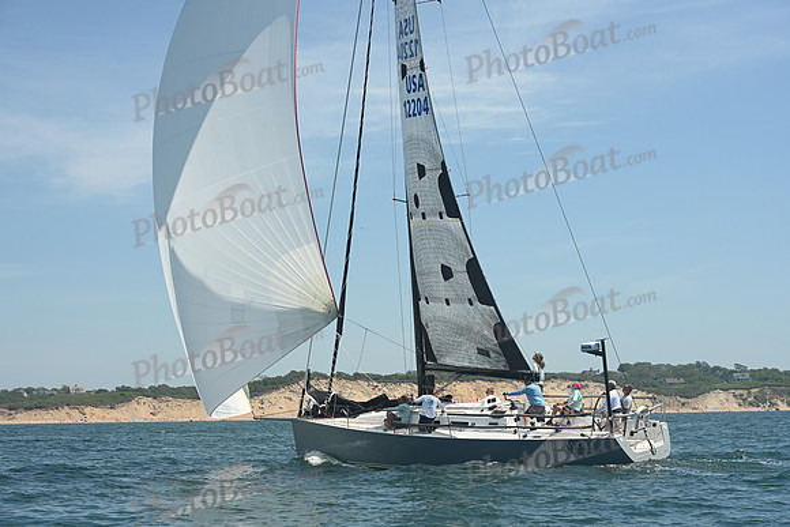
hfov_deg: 28.8
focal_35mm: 70
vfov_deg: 19.5
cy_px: 264
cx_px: 395
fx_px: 1536
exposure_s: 1/1000
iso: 320
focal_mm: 70
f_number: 10
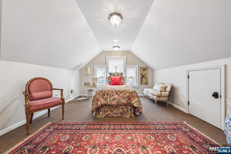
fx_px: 77
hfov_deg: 112.6
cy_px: 77
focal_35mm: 12
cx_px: 116
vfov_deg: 90.0
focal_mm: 8
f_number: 4
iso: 320
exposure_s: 1/40
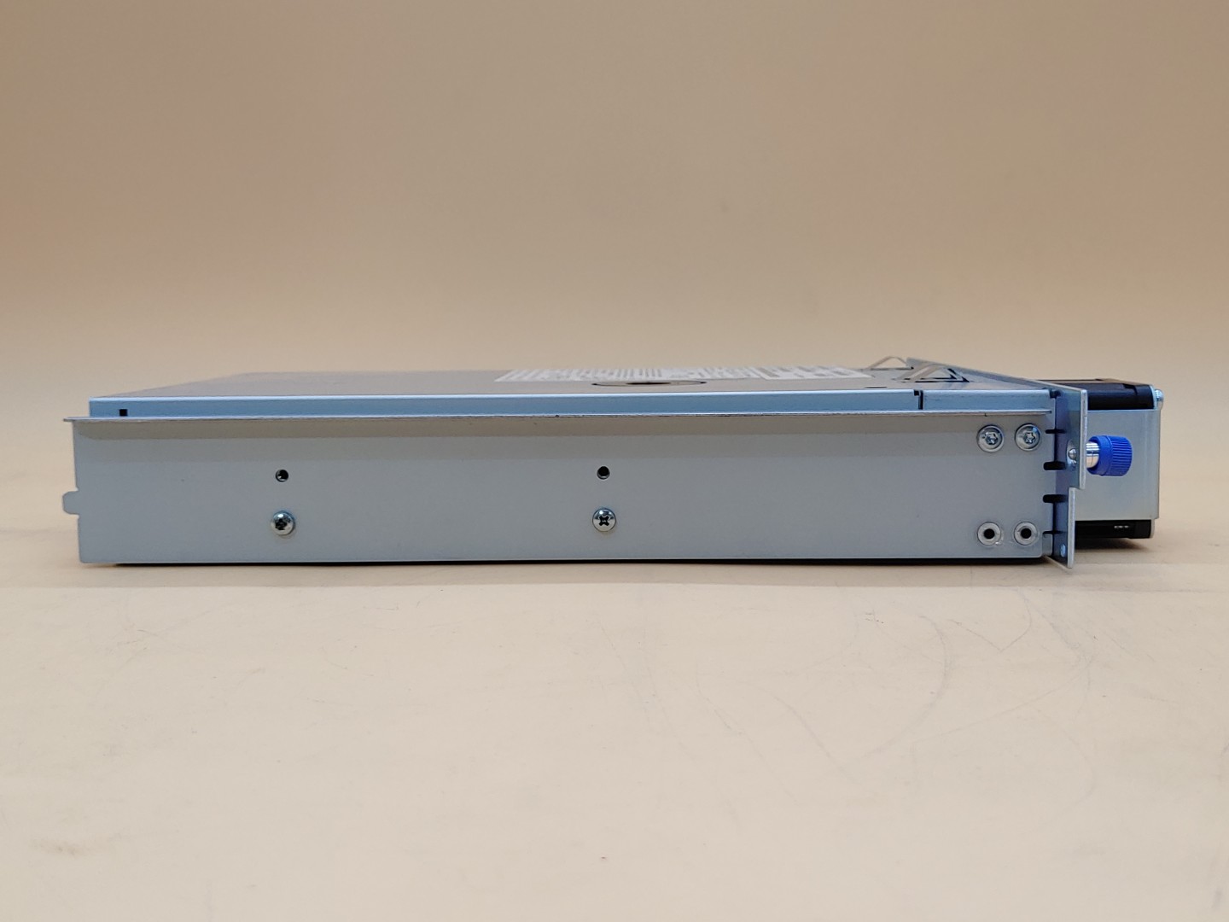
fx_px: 1278
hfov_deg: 51.4
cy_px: 461
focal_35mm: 36
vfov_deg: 39.7
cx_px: 614
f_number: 1.8
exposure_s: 1/121
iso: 50
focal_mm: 4.36
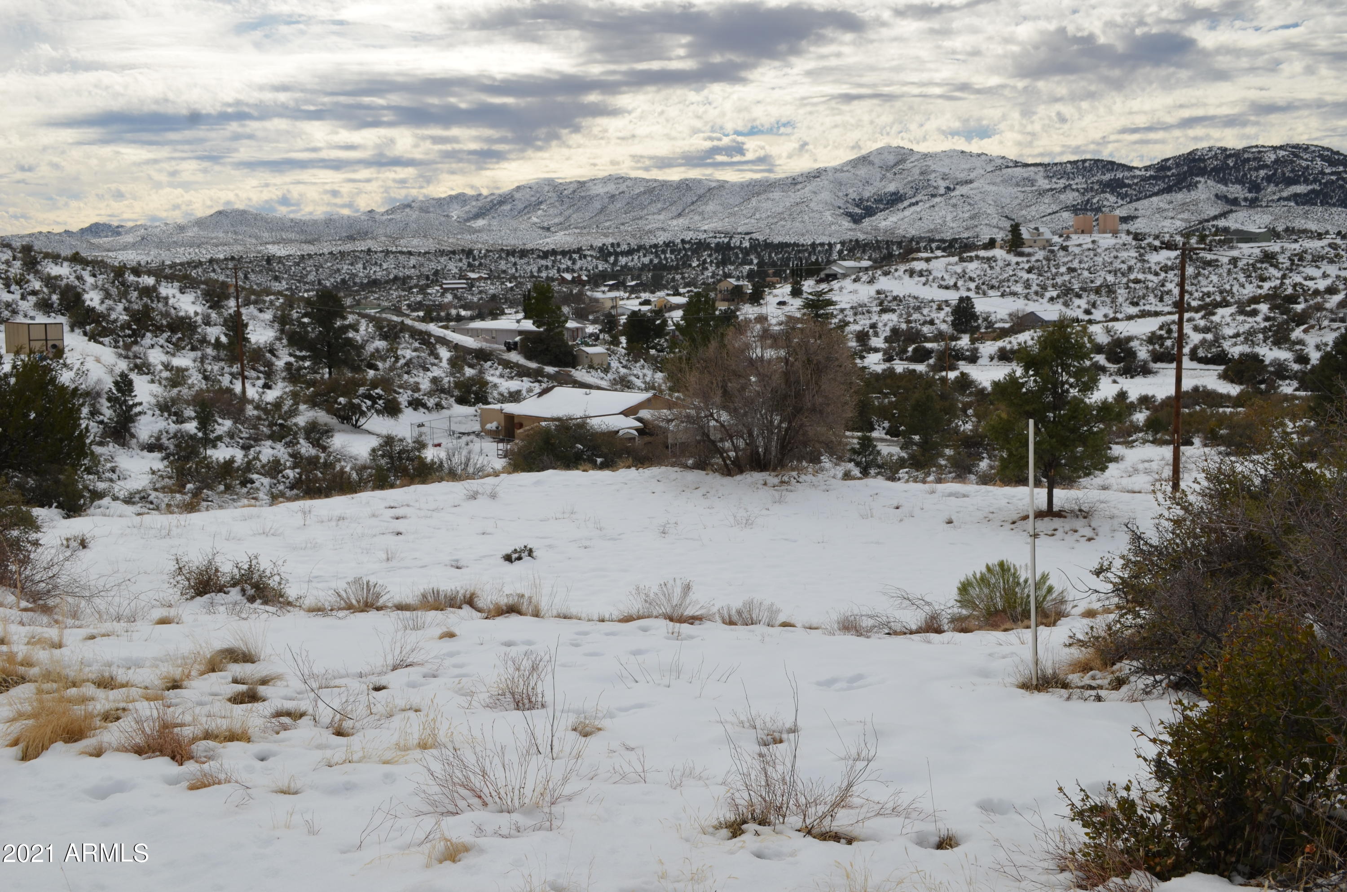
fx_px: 1344
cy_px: 446
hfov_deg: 53.2
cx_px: 674
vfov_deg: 36.7
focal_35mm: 36
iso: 100
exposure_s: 1/400
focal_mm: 24
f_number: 10
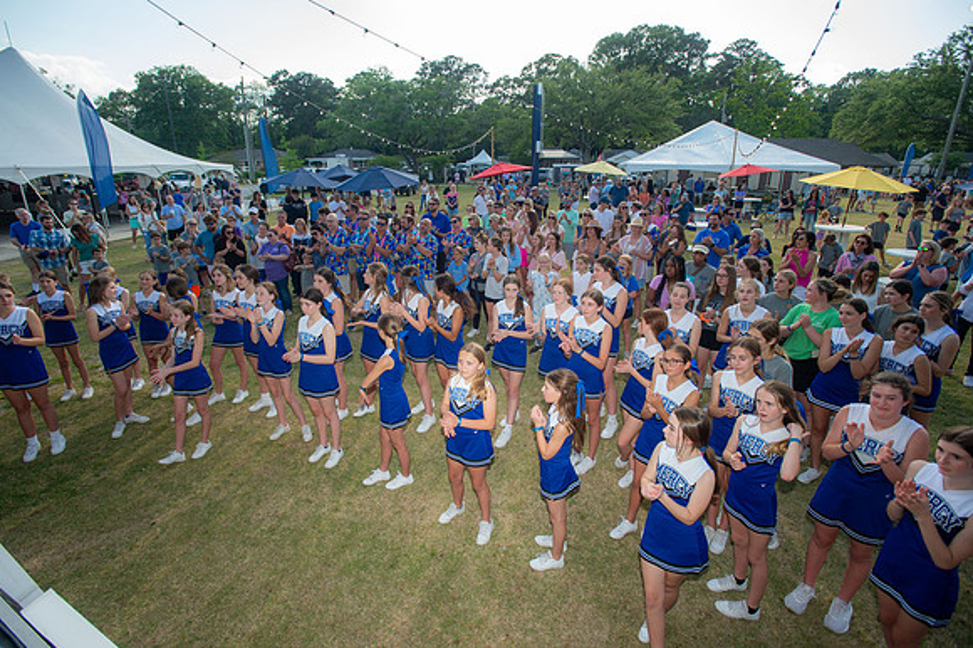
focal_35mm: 19
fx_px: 513
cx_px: 486
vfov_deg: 64.5
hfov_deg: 86.9
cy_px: 324
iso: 100
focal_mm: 19
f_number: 4.5
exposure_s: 1/250
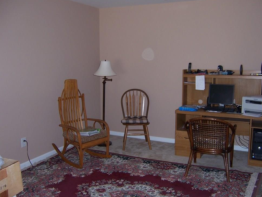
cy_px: 98
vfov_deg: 40.7
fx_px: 265
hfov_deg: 52.6
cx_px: 134
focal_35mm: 35
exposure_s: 1/60
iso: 80
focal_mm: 5.5
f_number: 2.8
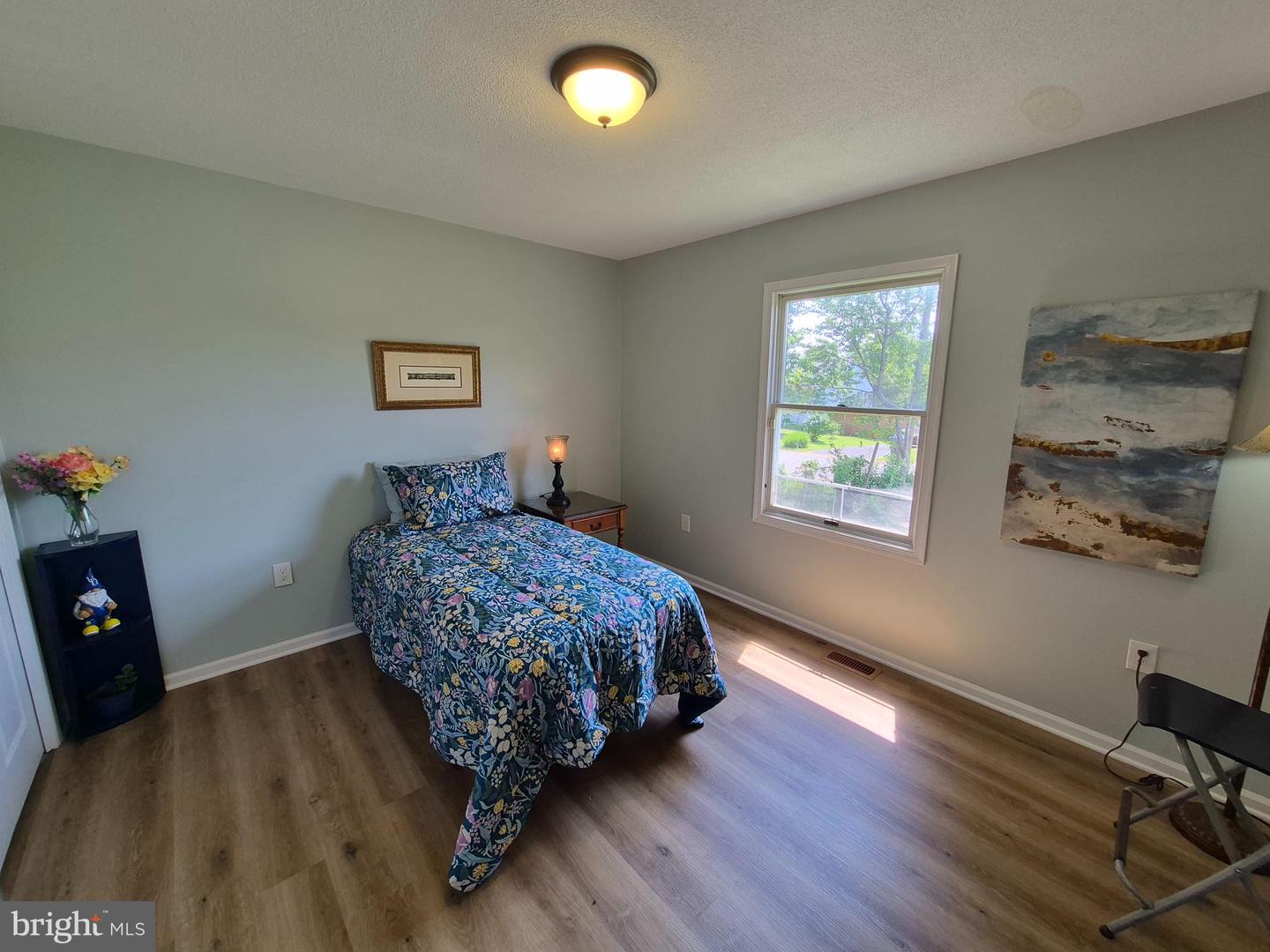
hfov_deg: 106.2
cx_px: 635
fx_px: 477
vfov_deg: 89.9
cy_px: 476
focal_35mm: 13
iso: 64
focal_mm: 1.74
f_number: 2.2
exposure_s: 1/120
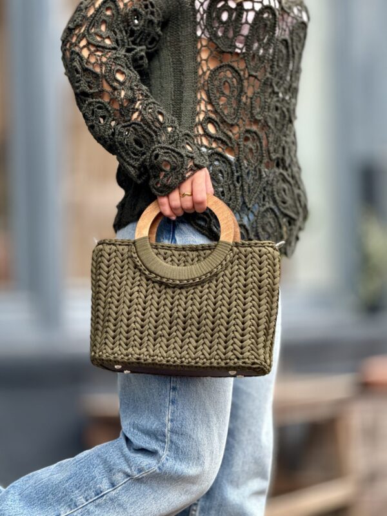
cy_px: 258
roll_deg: +0.9
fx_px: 1789
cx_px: 194
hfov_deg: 12.3
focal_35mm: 120
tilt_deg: +2.1
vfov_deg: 16.4
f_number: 2.8
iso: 64
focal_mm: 15.66
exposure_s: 1/152
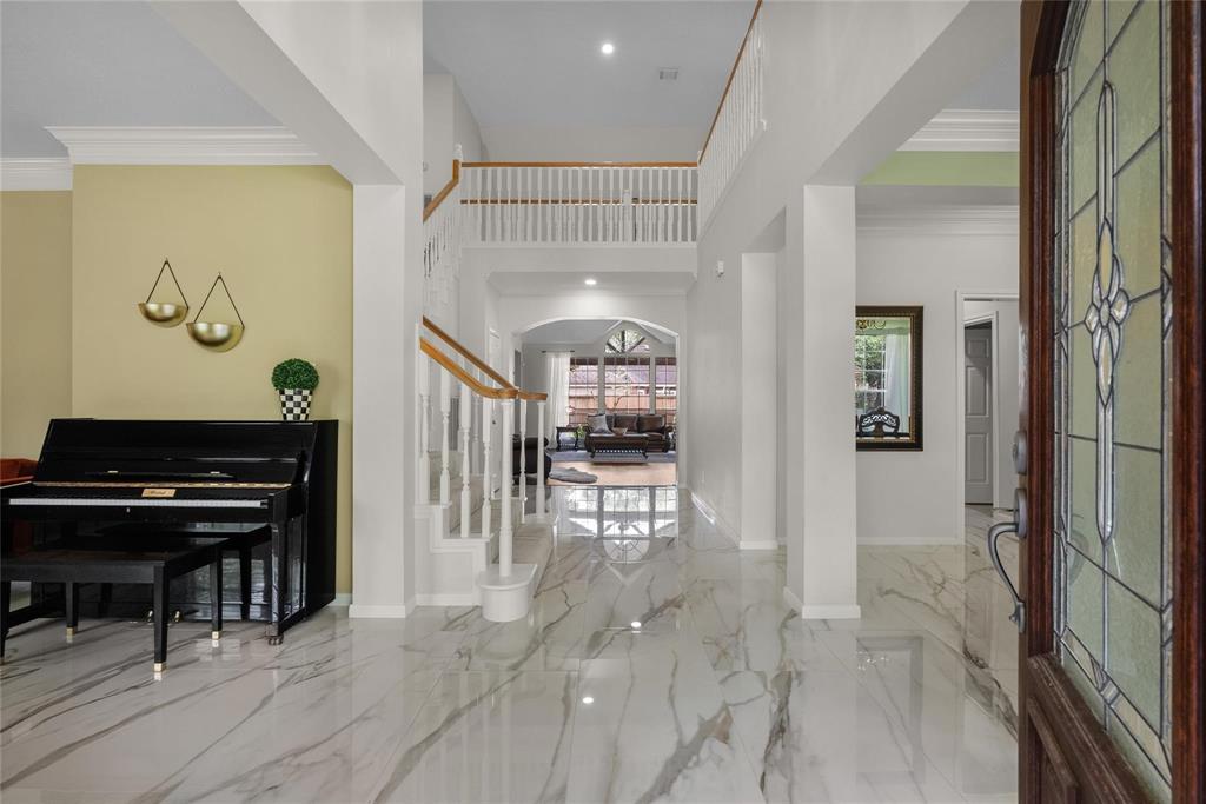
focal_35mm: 16
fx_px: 536
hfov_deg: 96.7
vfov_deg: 73.8
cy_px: 402
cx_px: 603
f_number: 9
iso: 2000
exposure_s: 1/6
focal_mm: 16
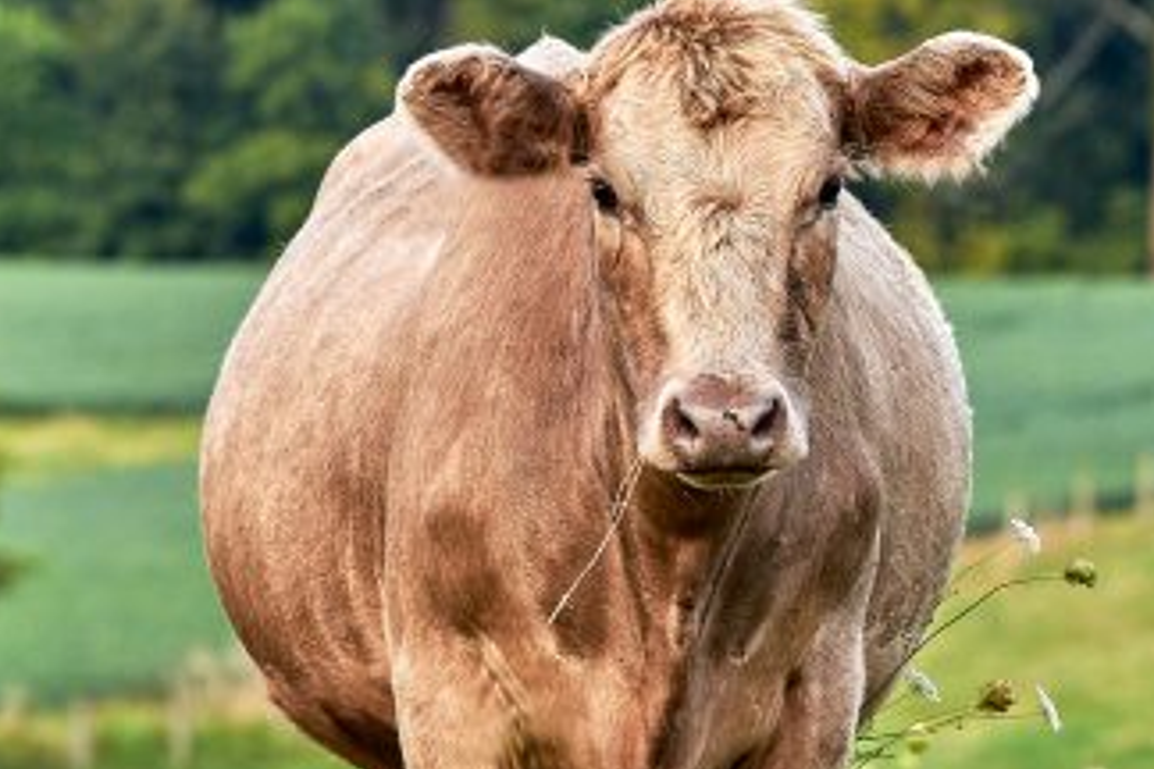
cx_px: 951
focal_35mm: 481
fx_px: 15418
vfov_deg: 2.9
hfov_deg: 4.3
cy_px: 434
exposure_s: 1/80
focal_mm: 195
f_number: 7.1
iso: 250
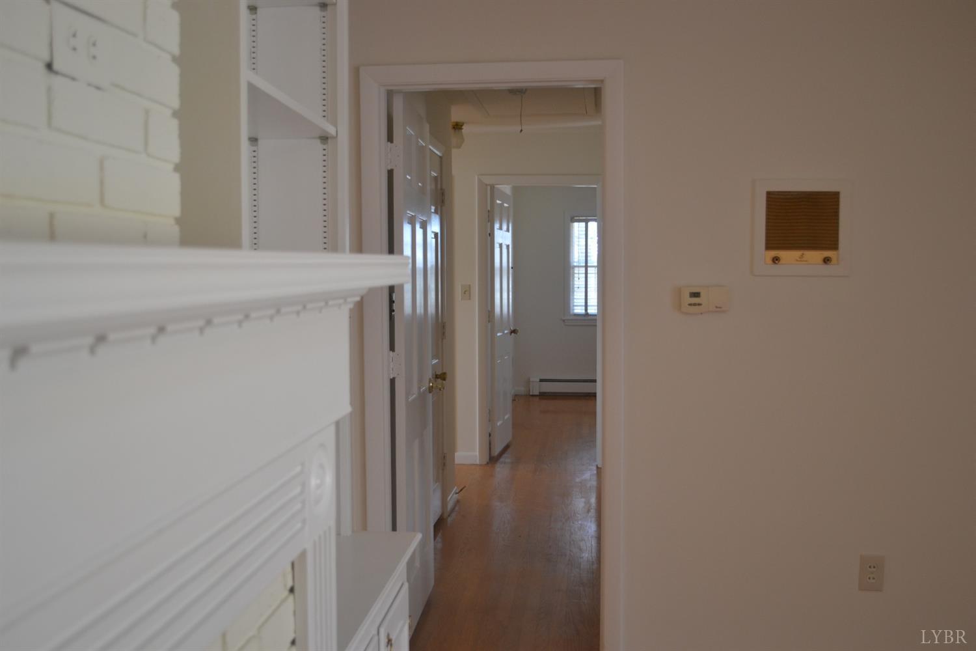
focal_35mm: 36
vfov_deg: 36.9
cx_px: 488
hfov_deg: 53.1
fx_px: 976
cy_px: 326
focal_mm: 24
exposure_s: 1/40
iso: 400
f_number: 4
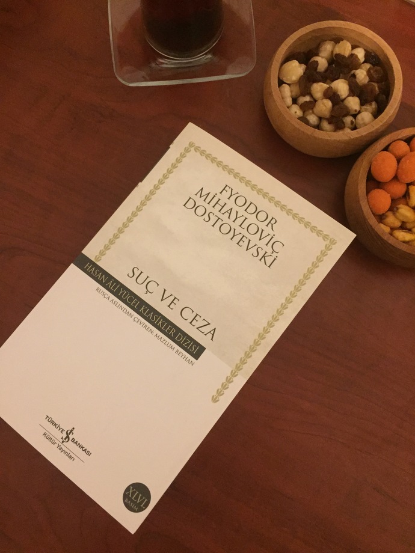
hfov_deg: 48.2
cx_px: 208
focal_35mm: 29
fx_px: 464
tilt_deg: -80.4
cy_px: 276
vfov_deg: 61.7
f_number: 2.2
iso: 640
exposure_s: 1/17
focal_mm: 4.15
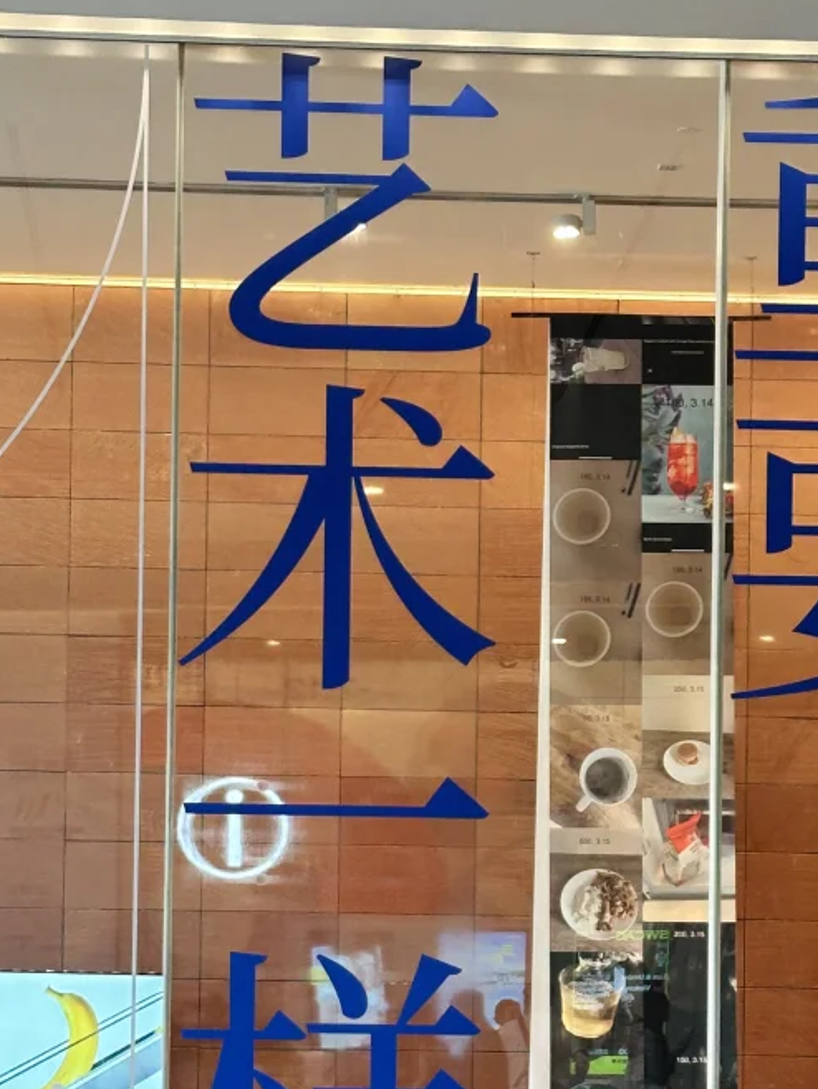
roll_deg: -1.7
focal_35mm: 105
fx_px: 3306
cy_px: 854
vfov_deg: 18.6
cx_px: 412
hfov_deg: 14.1
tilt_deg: +2.4
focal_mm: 6.86
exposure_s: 1/50
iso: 100
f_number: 1.78
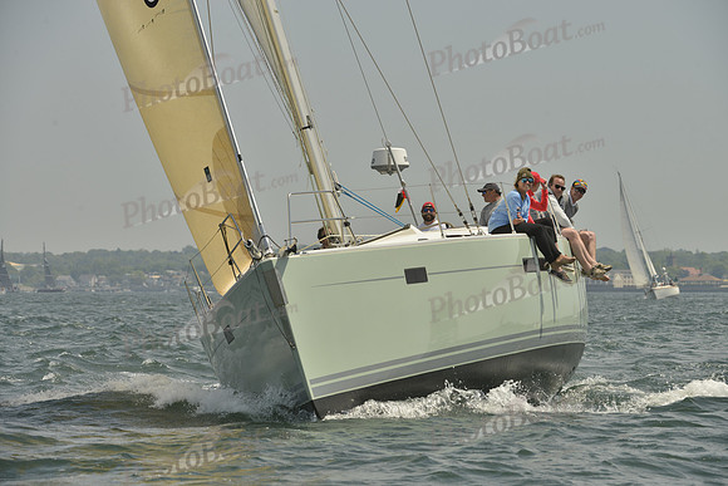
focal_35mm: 200
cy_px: 243
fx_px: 4045
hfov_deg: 10.3
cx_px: 364
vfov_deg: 6.9
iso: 280
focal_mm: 200
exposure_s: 1/1000
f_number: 10
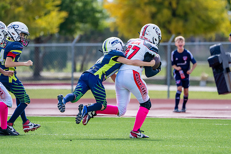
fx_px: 3433
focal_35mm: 535
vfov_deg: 2.6
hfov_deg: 3.9
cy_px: 68
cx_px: 137
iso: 640
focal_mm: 400
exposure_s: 1/2500
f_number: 5.6
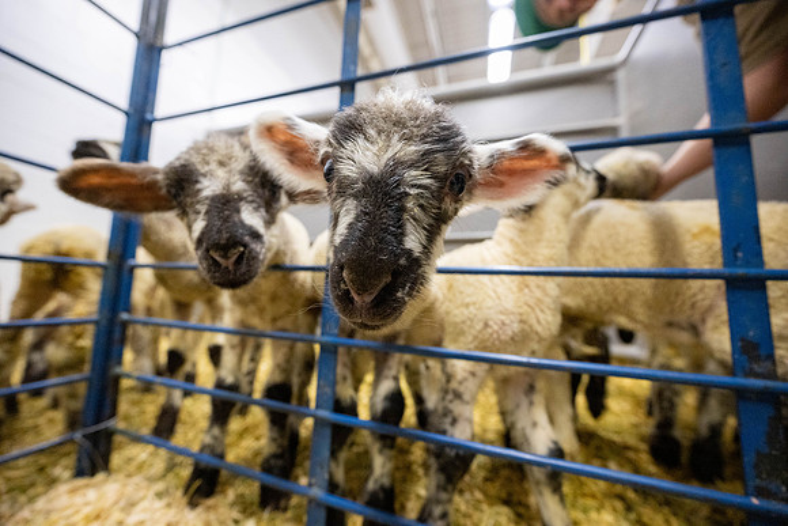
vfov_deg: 81.2
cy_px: 263
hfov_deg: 104.2
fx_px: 307
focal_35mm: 14
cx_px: 394
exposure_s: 1/200
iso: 3200
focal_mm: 14
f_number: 4
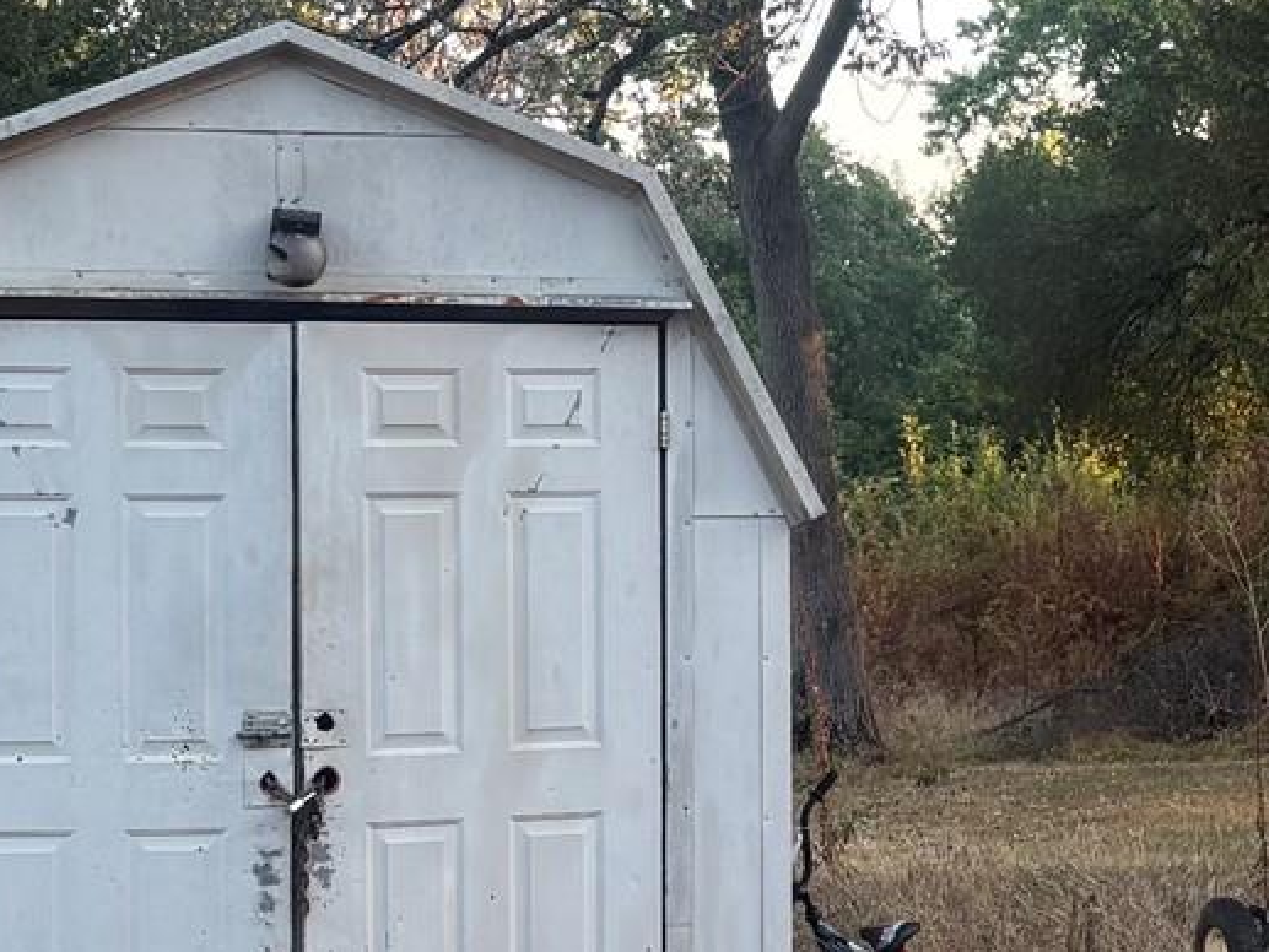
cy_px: 611
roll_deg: +0.9
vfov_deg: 14.4
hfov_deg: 18.8
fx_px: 3777
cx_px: 1112
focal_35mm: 103
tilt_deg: -3.3
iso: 40
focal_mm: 5.96
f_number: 1.6
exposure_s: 1/121
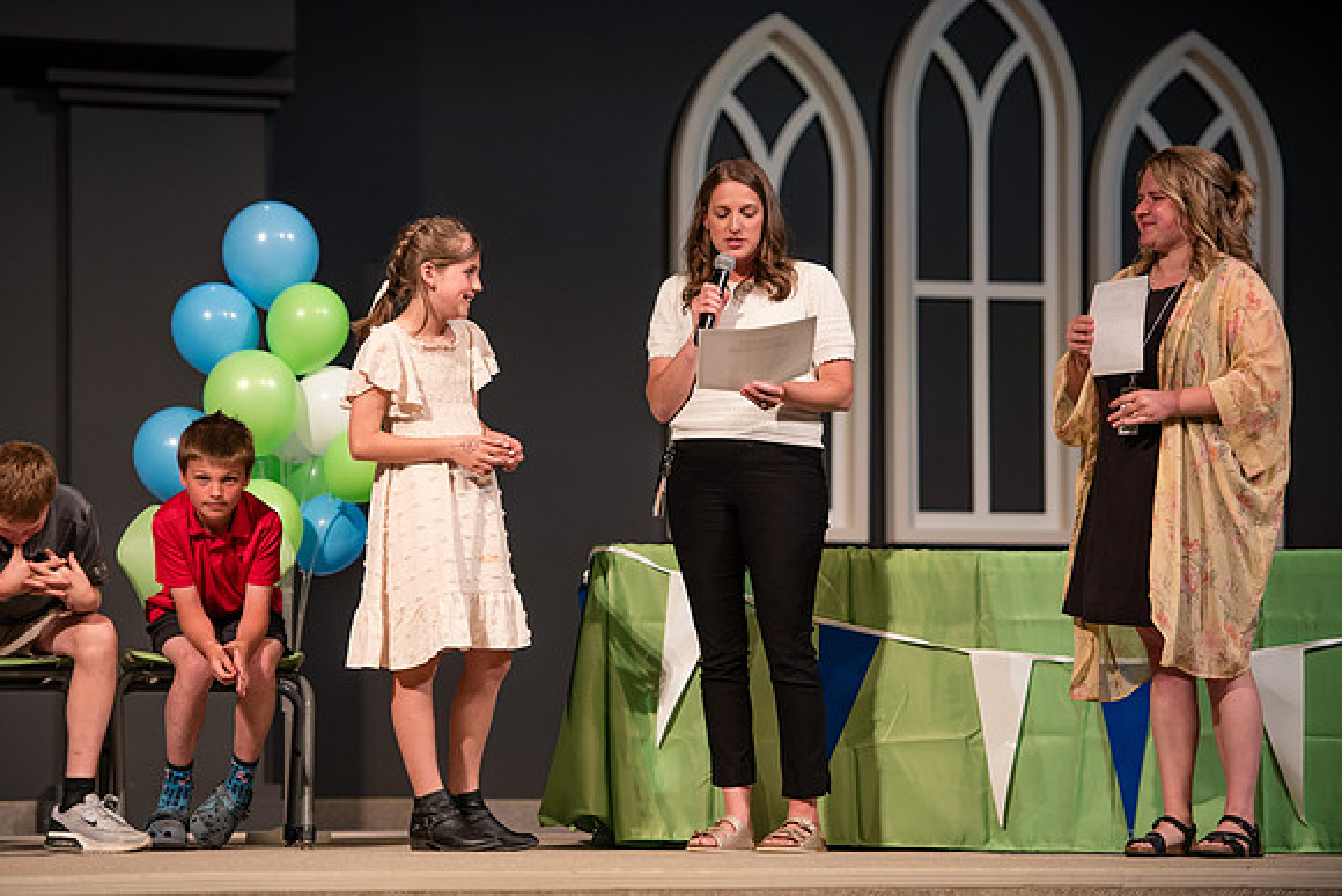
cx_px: 671
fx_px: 5033
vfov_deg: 10.2
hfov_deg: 15.2
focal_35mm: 135
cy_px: 448
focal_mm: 135
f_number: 2.8
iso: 800
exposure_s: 1/250
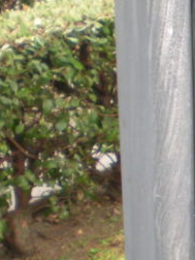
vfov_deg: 14.0
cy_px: 218
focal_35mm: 140
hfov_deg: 10.1
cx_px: 322
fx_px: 1052
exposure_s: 1/30
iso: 200
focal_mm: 6.3
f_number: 3.1
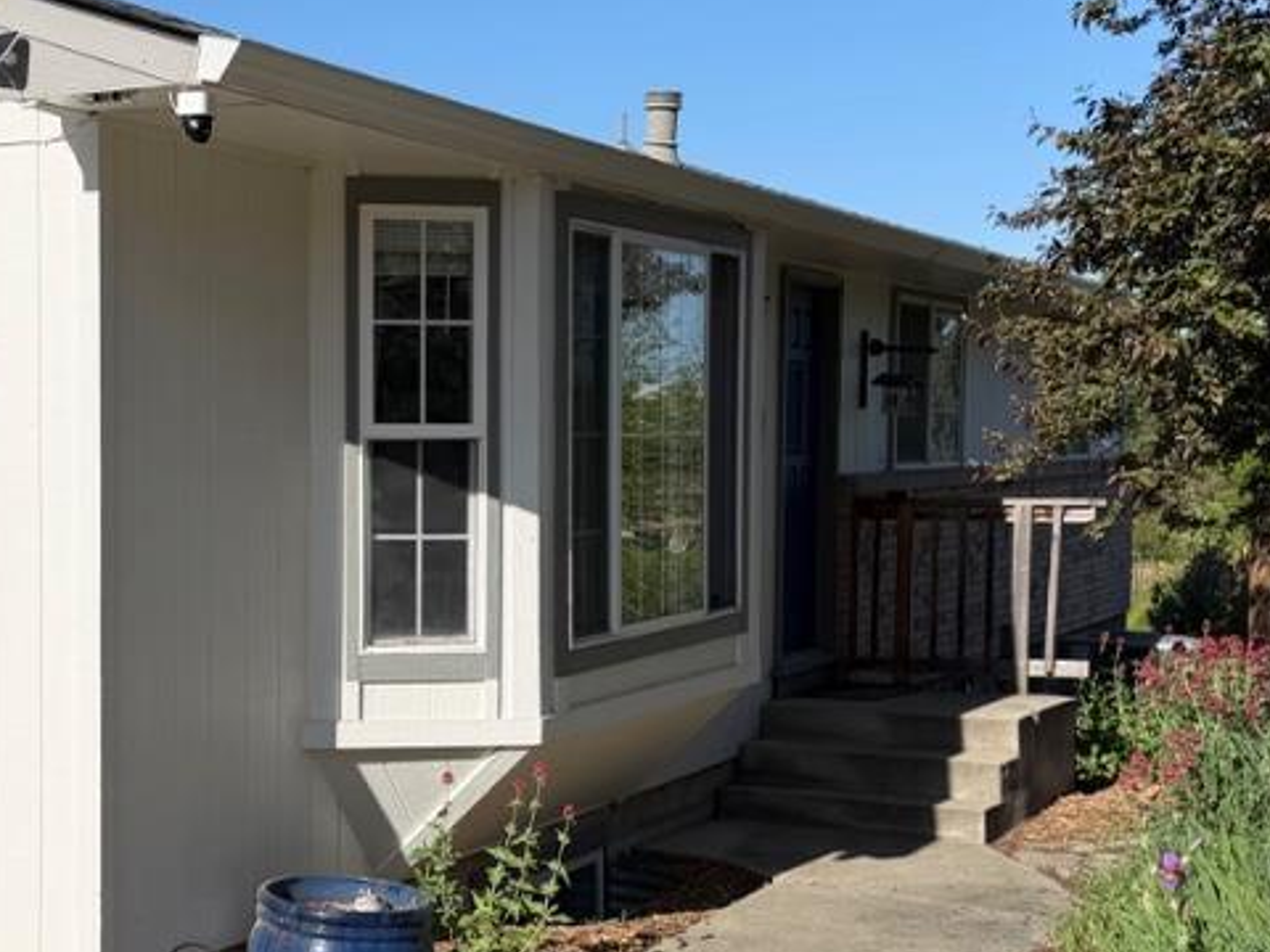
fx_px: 2201
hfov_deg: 31.6
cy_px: 555
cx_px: 325
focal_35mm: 60
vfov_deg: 24.4
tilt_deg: -2.5
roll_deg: +0.4
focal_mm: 6.76
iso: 80
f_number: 1.78
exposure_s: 1/5319
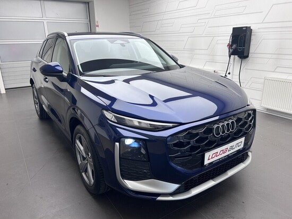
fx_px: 219
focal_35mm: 26
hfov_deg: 67.3
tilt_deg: -17.6
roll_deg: +1.1
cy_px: 110
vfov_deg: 53.1
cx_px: 146
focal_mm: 5.7
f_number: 1.5
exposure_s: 1/166
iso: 40
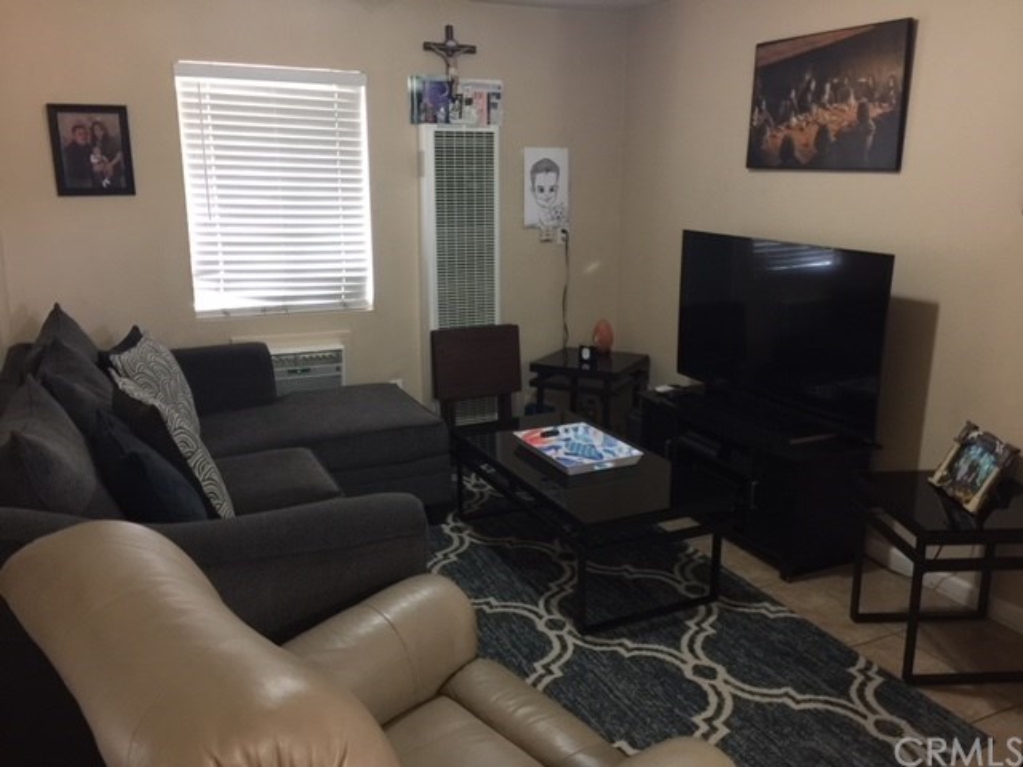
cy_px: 384
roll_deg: -0.9
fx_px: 857
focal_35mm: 29
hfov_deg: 61.7
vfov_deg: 48.2
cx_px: 512
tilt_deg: -14.5
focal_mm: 4.15
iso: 125
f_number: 2.2
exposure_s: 1/8
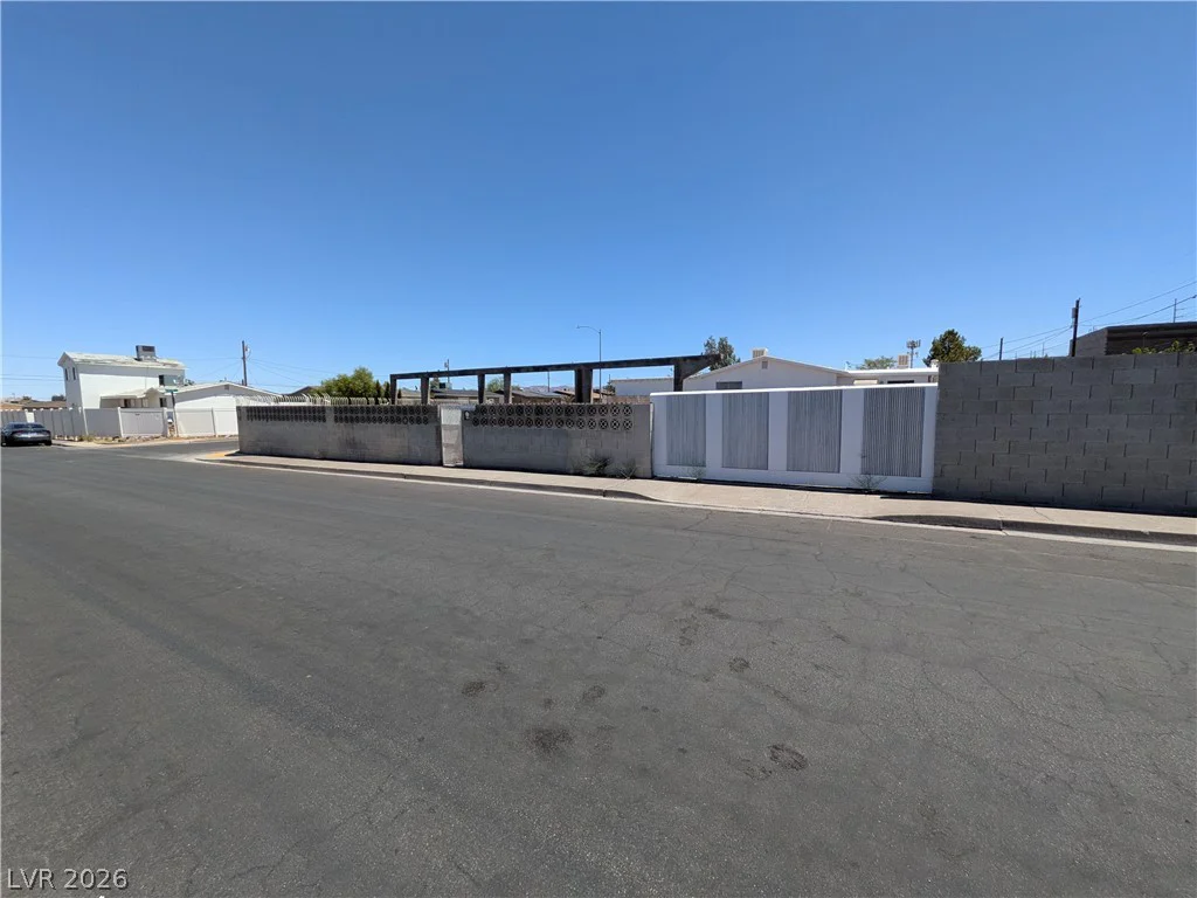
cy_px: 449
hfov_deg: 102.1
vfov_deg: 85.7
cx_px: 598
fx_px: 484
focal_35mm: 14
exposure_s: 1/1751
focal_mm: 1.85
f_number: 2.2
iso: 50
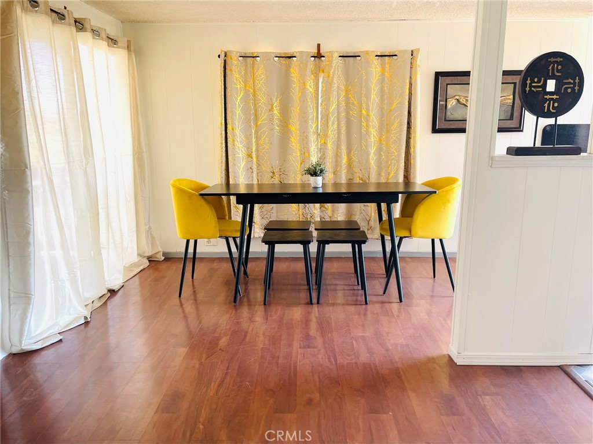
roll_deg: +1.6
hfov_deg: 69.4
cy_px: 222
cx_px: 296
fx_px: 428
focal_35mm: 25
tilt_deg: -11.1
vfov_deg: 54.9
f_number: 1.6
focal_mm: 5.1
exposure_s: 1/121
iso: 100
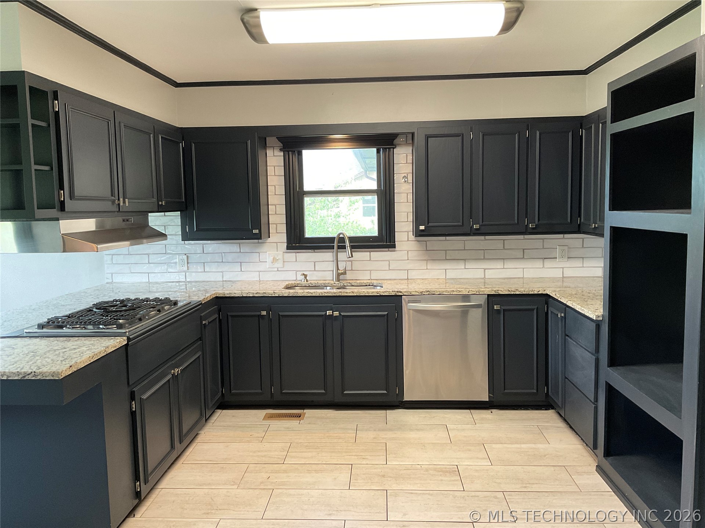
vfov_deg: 48.2
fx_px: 591
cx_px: 352
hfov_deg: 61.7
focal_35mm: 29
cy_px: 264
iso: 80
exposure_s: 1/60
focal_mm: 3
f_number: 1.8
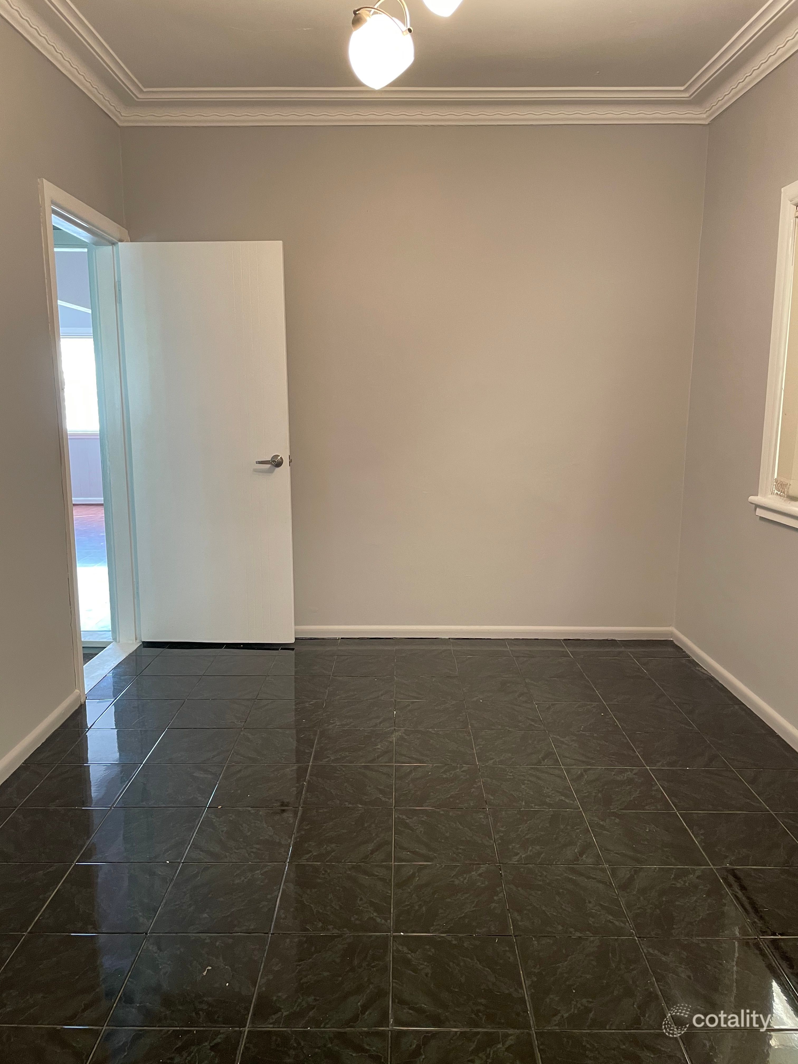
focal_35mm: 26
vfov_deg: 67.3
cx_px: 399
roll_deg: +0.6
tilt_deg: -8.3
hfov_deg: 53.1
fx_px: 799
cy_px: 532
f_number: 1.6
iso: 125
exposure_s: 1/50
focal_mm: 4.2
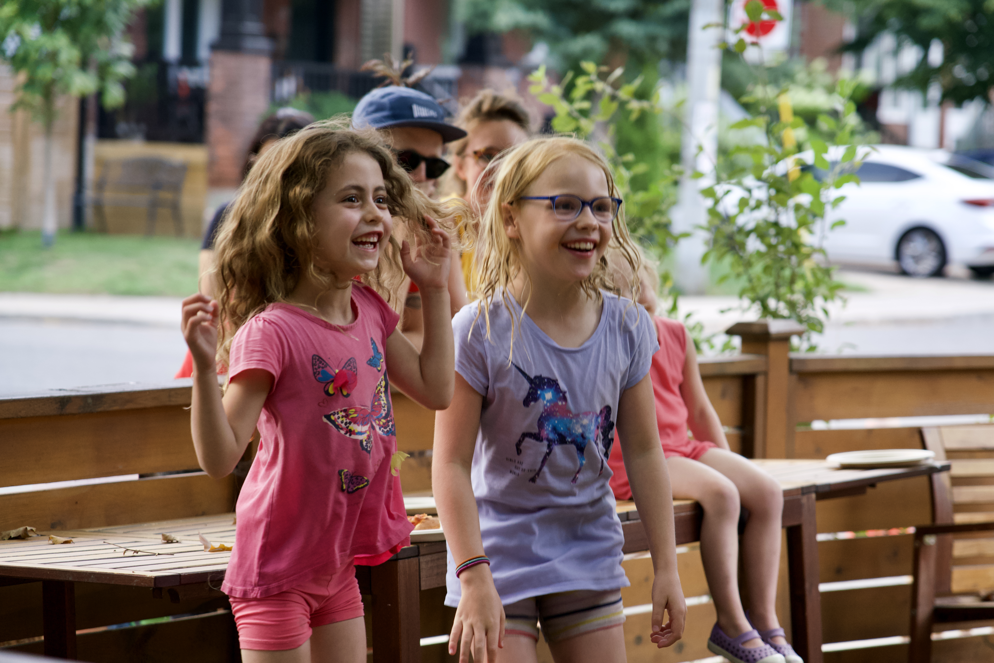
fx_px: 2899
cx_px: 497
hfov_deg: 19.5
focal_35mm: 105
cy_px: 332
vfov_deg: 13.0
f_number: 4
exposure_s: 1/250
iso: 1600
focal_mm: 105
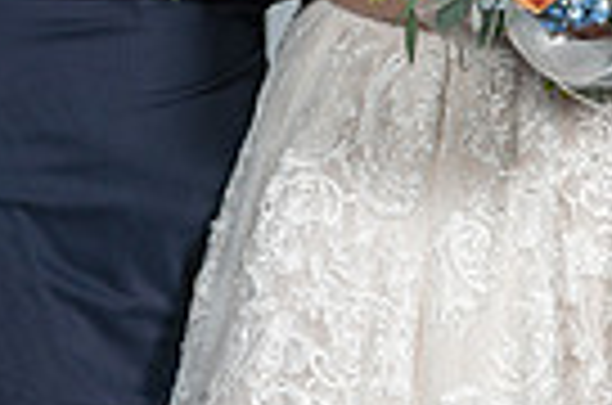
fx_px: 12686
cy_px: -173
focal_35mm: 748
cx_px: 153
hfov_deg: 2.8
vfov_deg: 1.8
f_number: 8
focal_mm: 171
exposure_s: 1/200
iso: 100
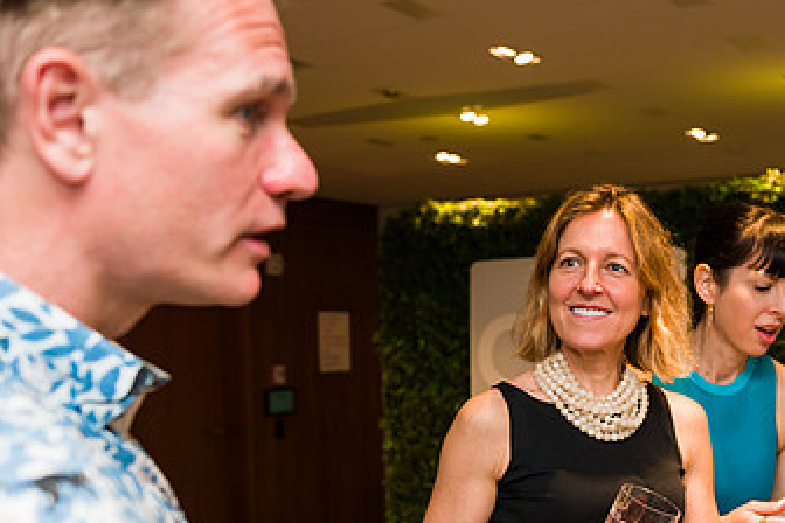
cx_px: 626
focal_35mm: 50
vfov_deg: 26.7
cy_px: 388
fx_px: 1090
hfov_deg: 38.2
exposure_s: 1/200
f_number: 4
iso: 640
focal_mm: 29
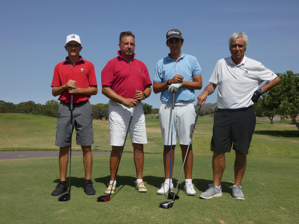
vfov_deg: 33.6
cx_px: 150
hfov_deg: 43.9
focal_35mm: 43
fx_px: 371
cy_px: 112
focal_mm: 7.8
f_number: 5
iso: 80
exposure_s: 1/800
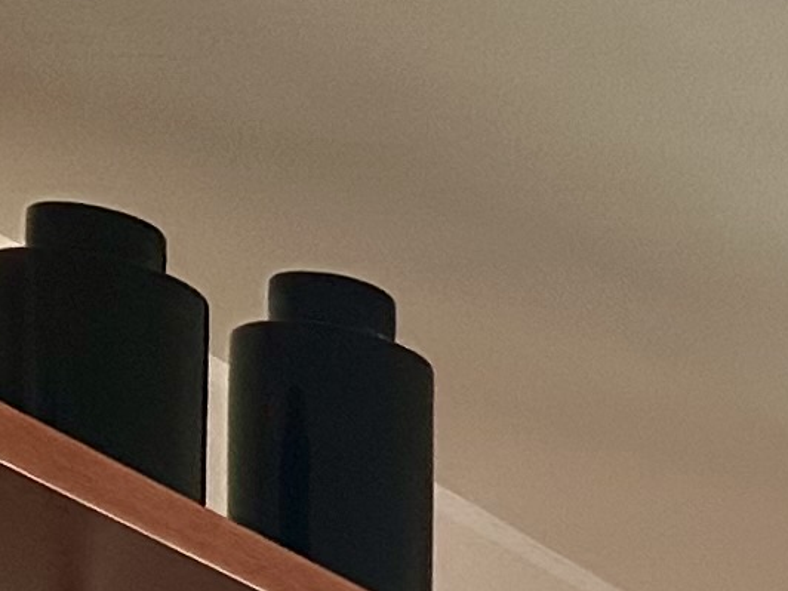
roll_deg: +0.1
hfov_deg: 7.9
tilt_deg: +0.7
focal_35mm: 182
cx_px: 2962
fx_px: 4143
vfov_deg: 7.0
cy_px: 1980
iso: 64
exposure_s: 1/165
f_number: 1.78
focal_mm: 6.86
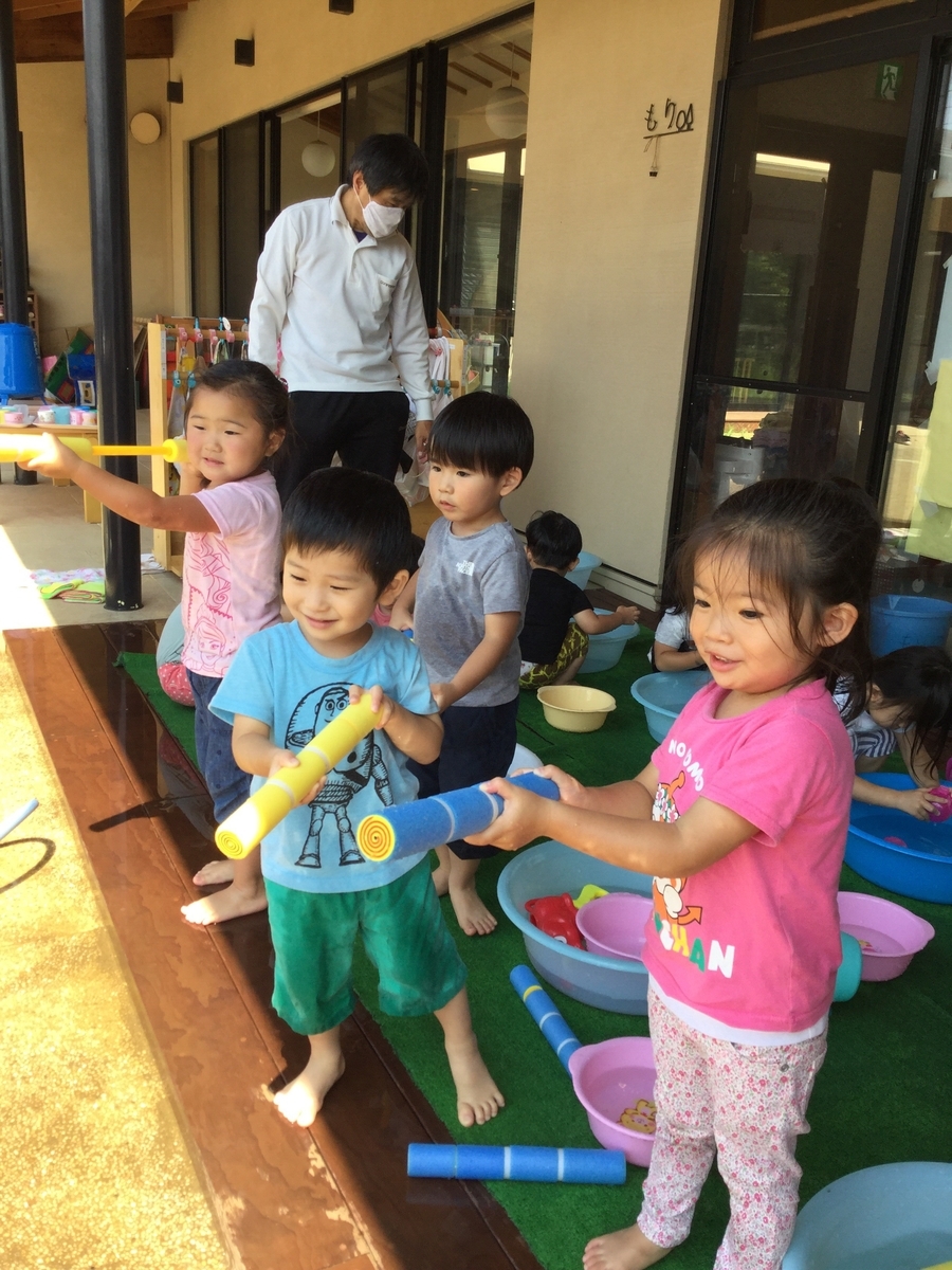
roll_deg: -2.7
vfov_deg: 58.4
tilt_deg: -16.1
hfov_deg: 45.4
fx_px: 1137
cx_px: 476
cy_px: 635
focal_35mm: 31
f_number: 2.4
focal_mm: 3.3
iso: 25
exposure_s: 1/251
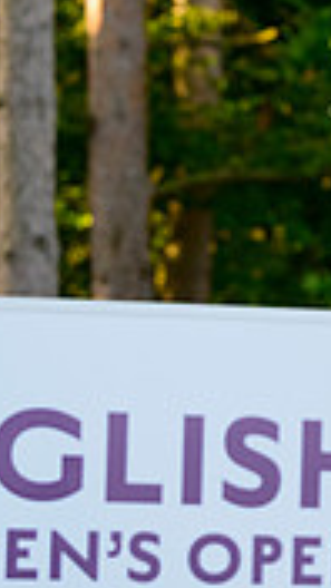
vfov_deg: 7.1
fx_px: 4728
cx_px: 919
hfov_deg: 3.9
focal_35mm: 303
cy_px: 182
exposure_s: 1/1600
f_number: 4
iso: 1600
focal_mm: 88
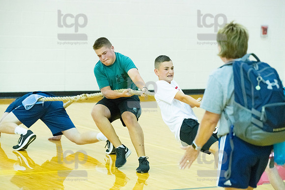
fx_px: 1029
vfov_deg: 10.6
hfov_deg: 15.8
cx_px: 142
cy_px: 95
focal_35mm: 130
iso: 6400
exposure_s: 1/640
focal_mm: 130
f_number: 4.5
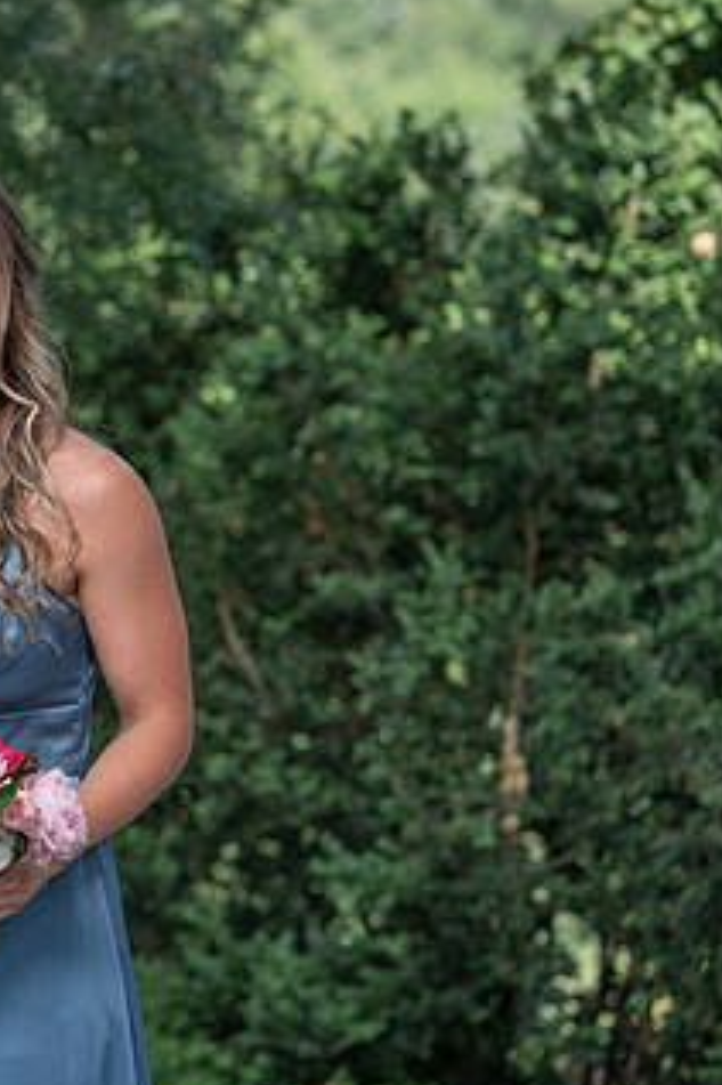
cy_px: 539
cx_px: -263
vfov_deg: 12.8
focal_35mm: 161
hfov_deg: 8.4
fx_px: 4848
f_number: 2.8
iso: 64
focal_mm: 85
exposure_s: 1/500
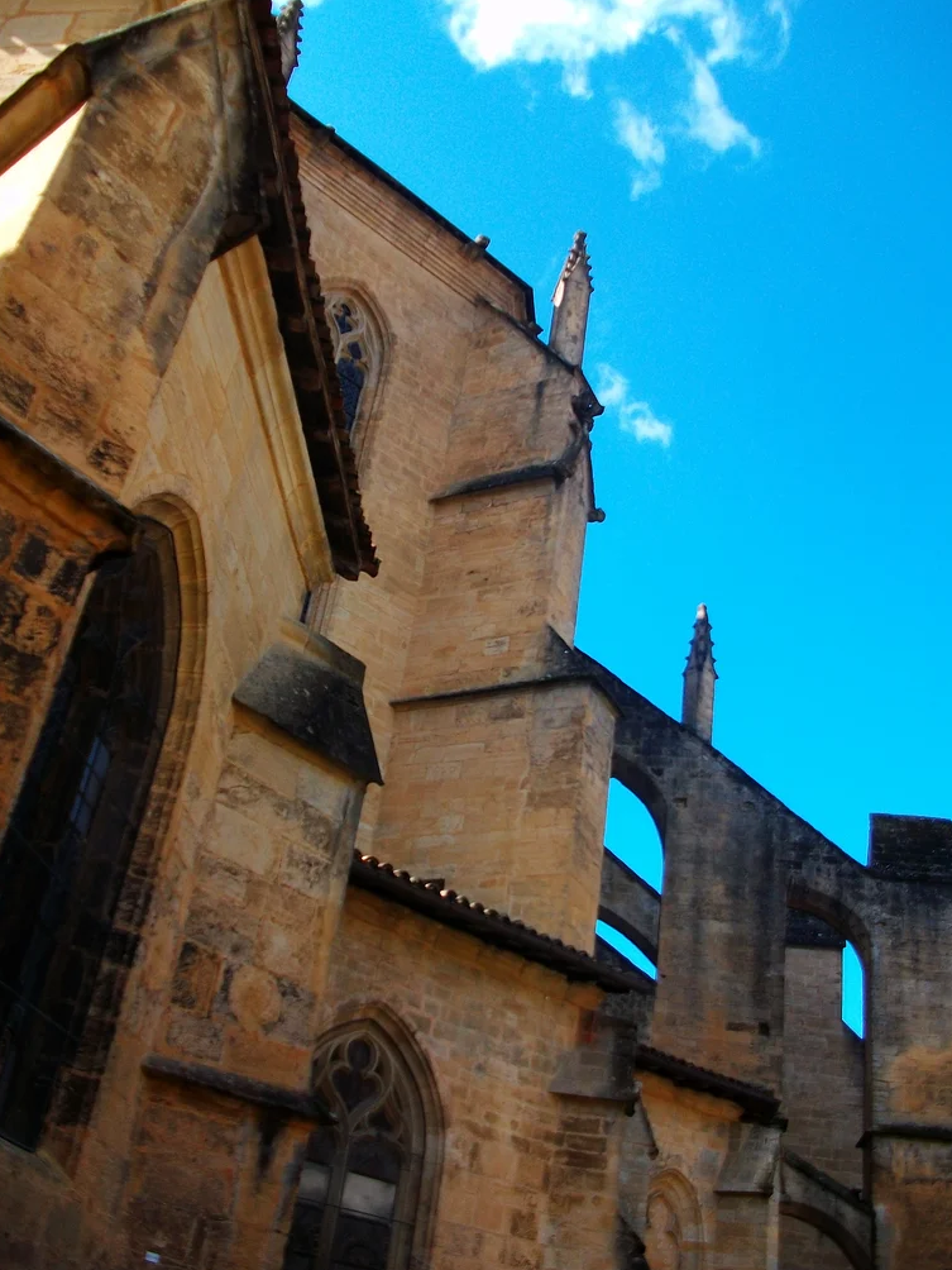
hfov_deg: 41.8
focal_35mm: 34
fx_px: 1247
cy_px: 613
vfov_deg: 53.9
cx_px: 501
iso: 80
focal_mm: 5.7
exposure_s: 1/483
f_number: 2.9
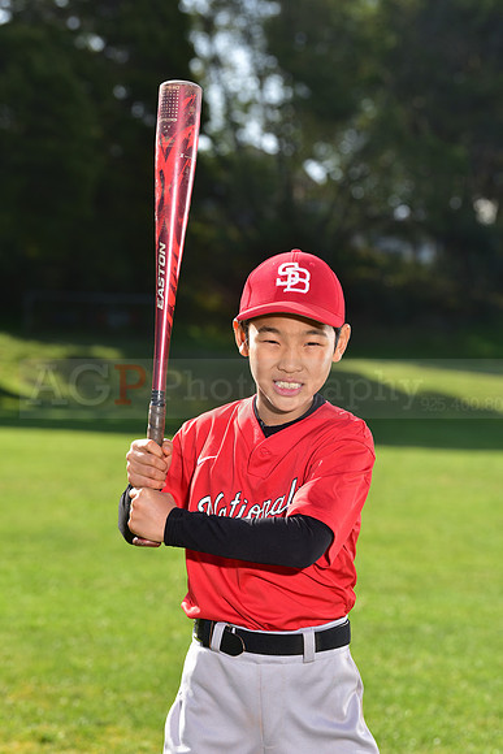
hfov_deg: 12.2
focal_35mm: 112
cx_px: 252
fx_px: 2346
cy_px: 377
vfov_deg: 18.3
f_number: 5.6
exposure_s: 1/250
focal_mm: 112
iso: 100
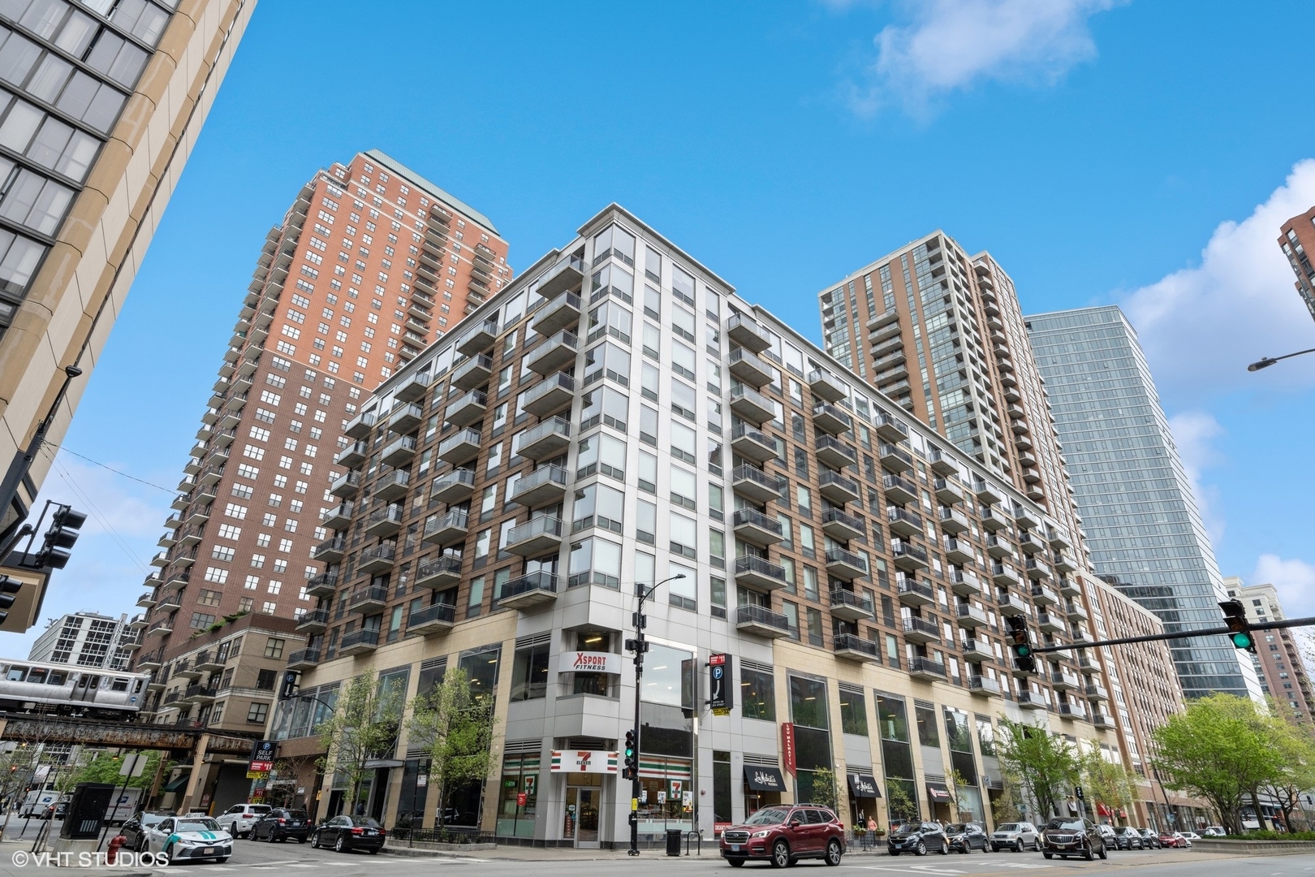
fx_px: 694
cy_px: 438
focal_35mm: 19
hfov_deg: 86.9
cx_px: 658
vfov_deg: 64.6
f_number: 7.1
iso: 320
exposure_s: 1/160
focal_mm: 19
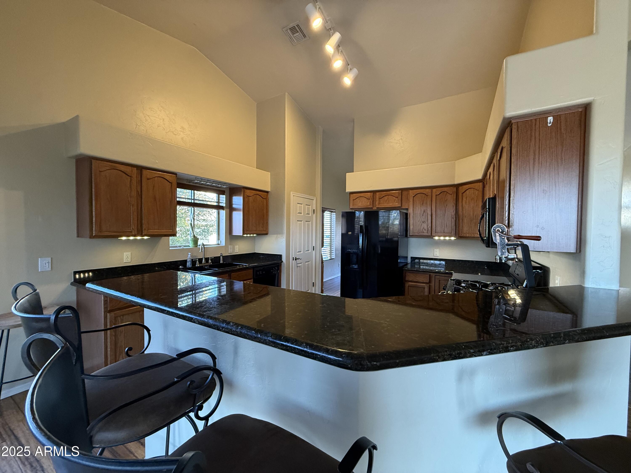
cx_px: 316
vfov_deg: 85.7
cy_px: 236
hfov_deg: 102.1
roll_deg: -1.1
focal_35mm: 14
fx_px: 255
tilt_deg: -1.5
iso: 320
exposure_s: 1/60
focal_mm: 2.22
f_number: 2.2
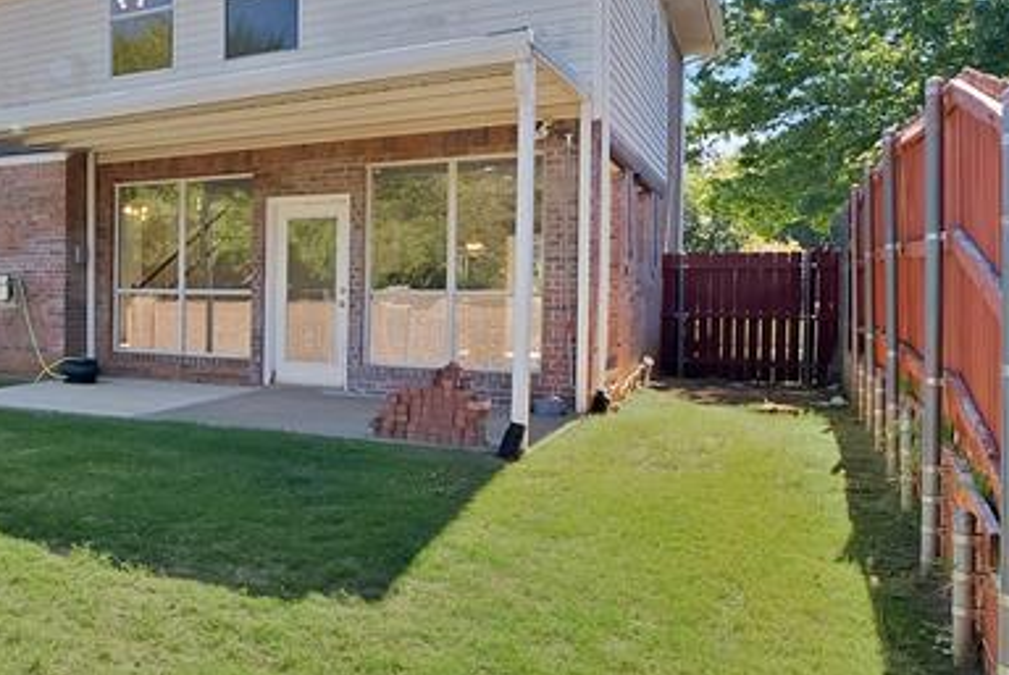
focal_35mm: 32
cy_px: 320
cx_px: -97
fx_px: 898
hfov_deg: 44.8
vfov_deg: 41.2
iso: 640
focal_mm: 12
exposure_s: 1/125
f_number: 9
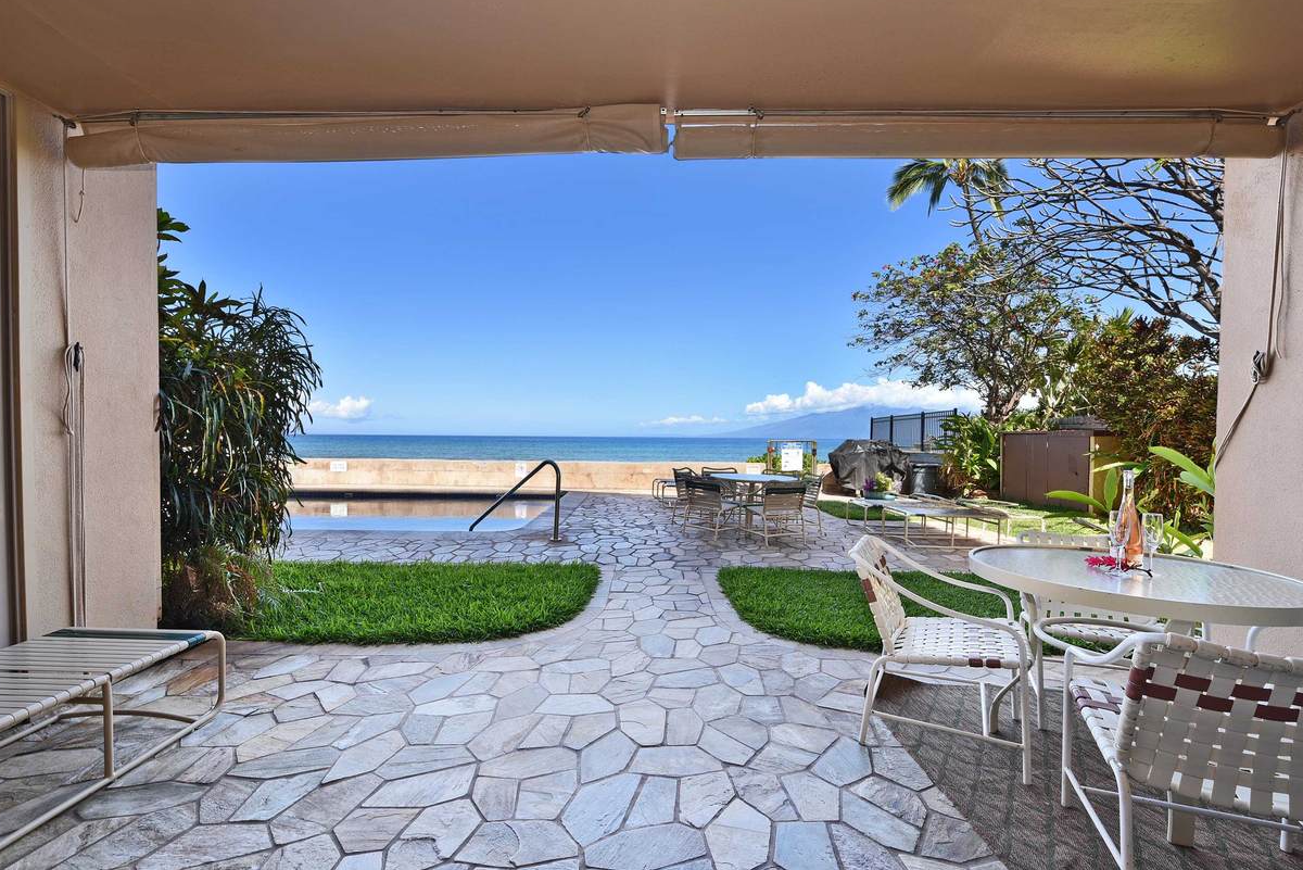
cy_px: 449
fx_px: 579
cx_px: 643
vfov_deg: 73.8
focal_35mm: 16
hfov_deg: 96.7
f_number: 13
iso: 220
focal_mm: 15
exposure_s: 1/60
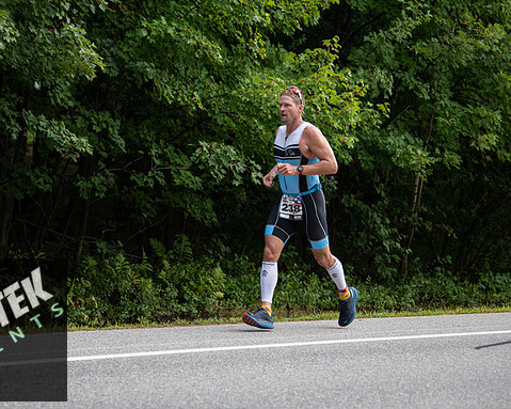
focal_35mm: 125
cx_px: 225
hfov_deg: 15.4
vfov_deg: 12.3
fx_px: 1890
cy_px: 203
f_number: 3.5
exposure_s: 1/400
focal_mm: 110
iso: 250
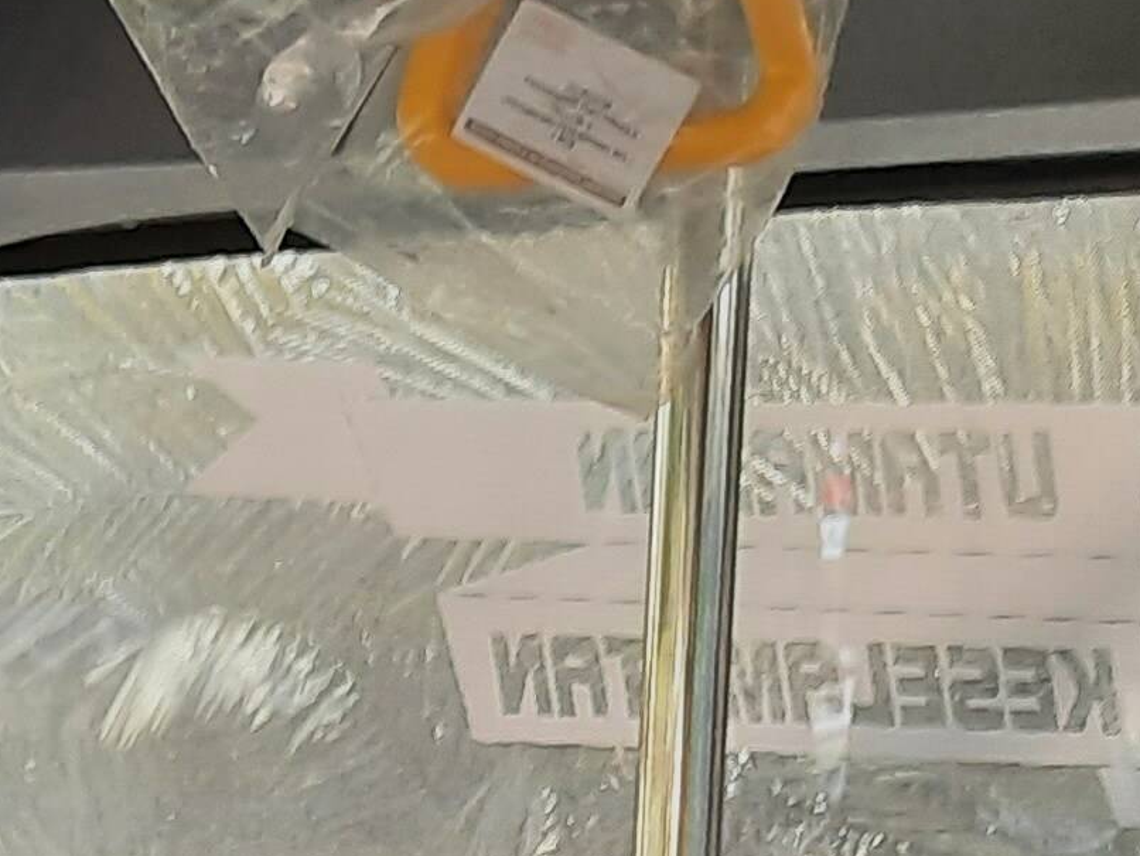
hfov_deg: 15.3
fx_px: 4085
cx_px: -214
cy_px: 1855
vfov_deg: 10.7
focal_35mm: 124
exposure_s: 1/50
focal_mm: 4.6
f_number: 2
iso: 160
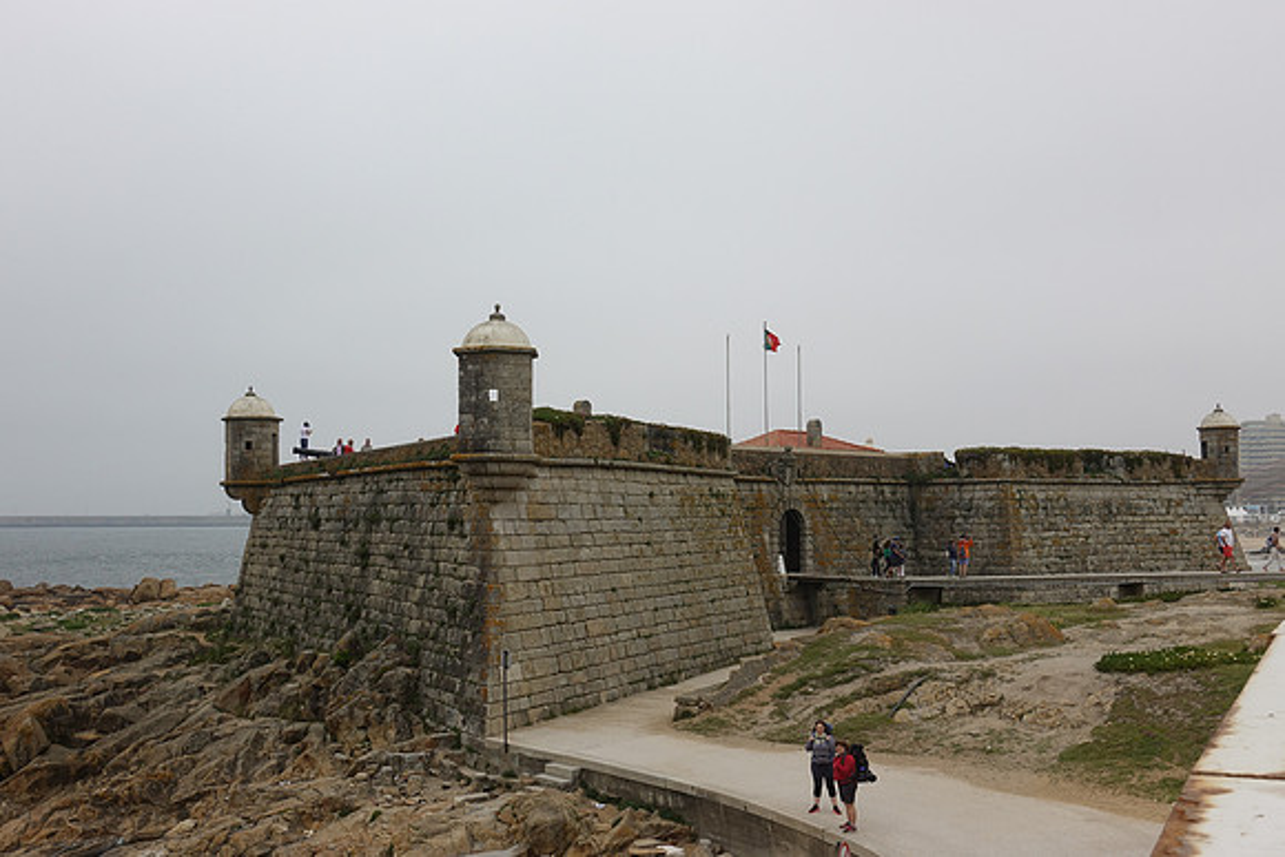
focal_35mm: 39
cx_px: 642
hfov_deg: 49.5
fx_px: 1392
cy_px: 428
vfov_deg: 34.2
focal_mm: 14.3
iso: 125
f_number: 5.6
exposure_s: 1/800
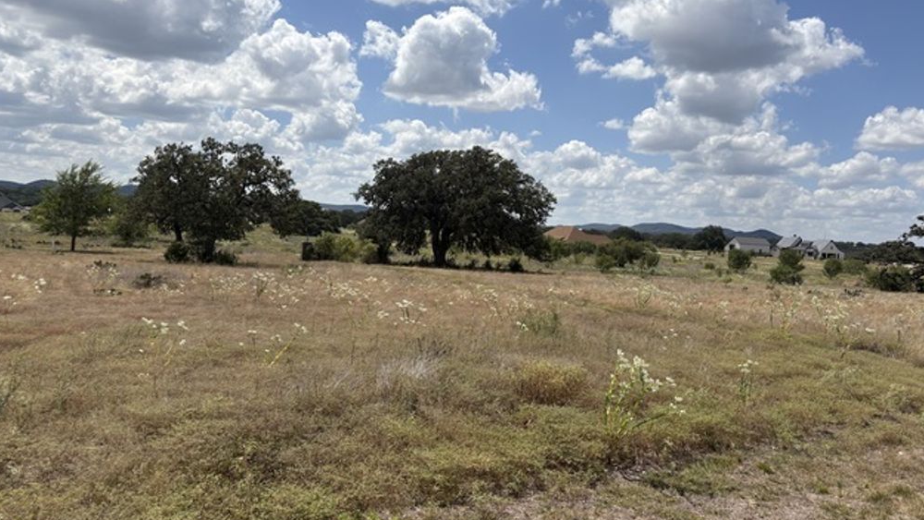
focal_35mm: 29
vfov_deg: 40.1
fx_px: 711
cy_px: 221
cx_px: 468
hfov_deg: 66.1
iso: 50
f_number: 1.6
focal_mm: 5.96
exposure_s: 1/7813
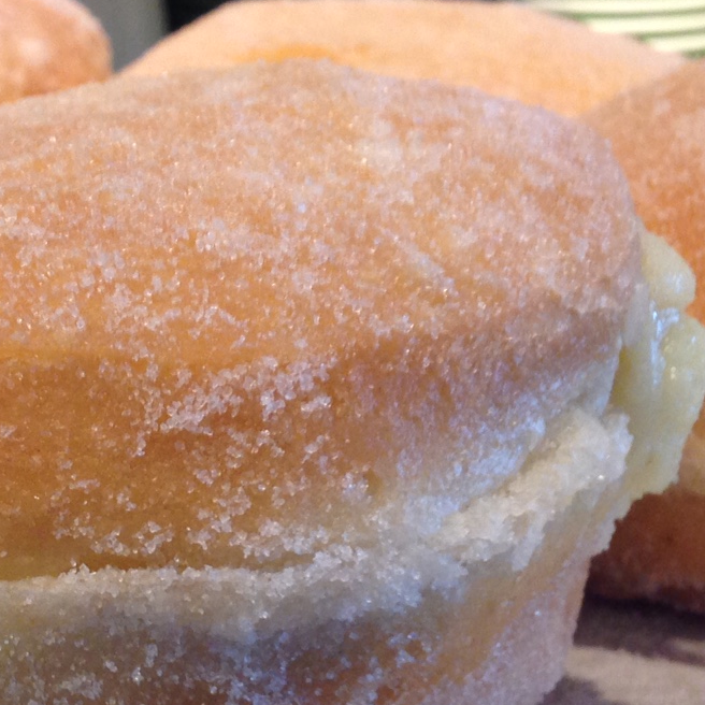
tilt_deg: -19.2
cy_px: 478
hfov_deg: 18.9
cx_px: 155
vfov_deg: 19.0
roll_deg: -2.1
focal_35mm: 91
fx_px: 2097
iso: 100
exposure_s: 1/20
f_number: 2.4
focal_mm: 4.12
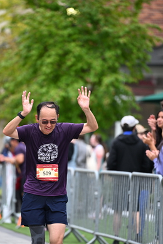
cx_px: 62
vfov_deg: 7.3
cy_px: 132
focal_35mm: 282
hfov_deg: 4.9
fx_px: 1915
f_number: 2.8
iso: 800
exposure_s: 1/2000
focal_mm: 200
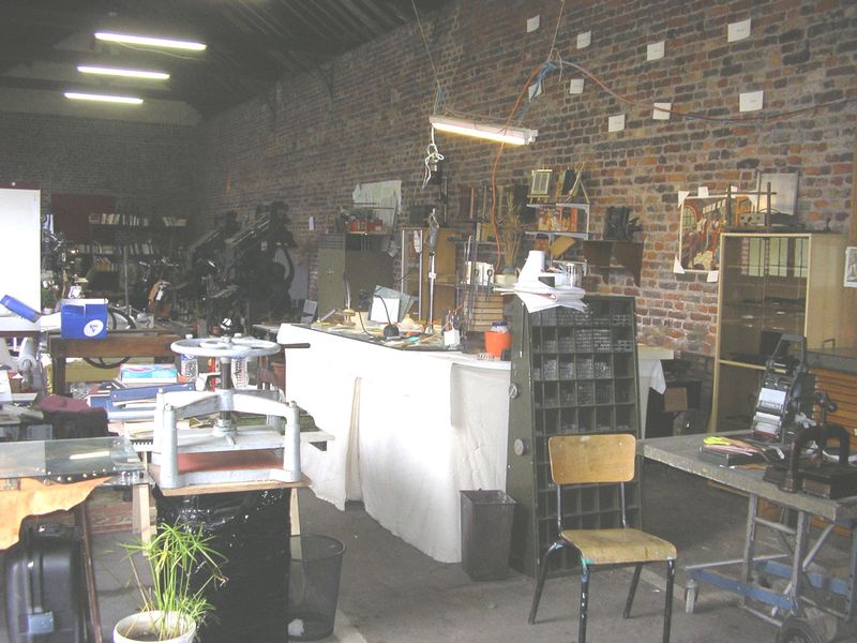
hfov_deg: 49.0
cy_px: 322
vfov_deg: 37.7
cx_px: 428
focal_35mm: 38
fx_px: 941
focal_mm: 5.8
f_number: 2.9
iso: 125
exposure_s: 1/60
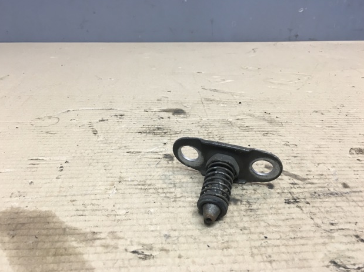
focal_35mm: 30
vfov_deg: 46.7
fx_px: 315
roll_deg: -1.4
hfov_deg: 60.0
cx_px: 183
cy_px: 137
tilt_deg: -25.8
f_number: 2.2
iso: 64
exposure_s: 1/33
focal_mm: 4.15
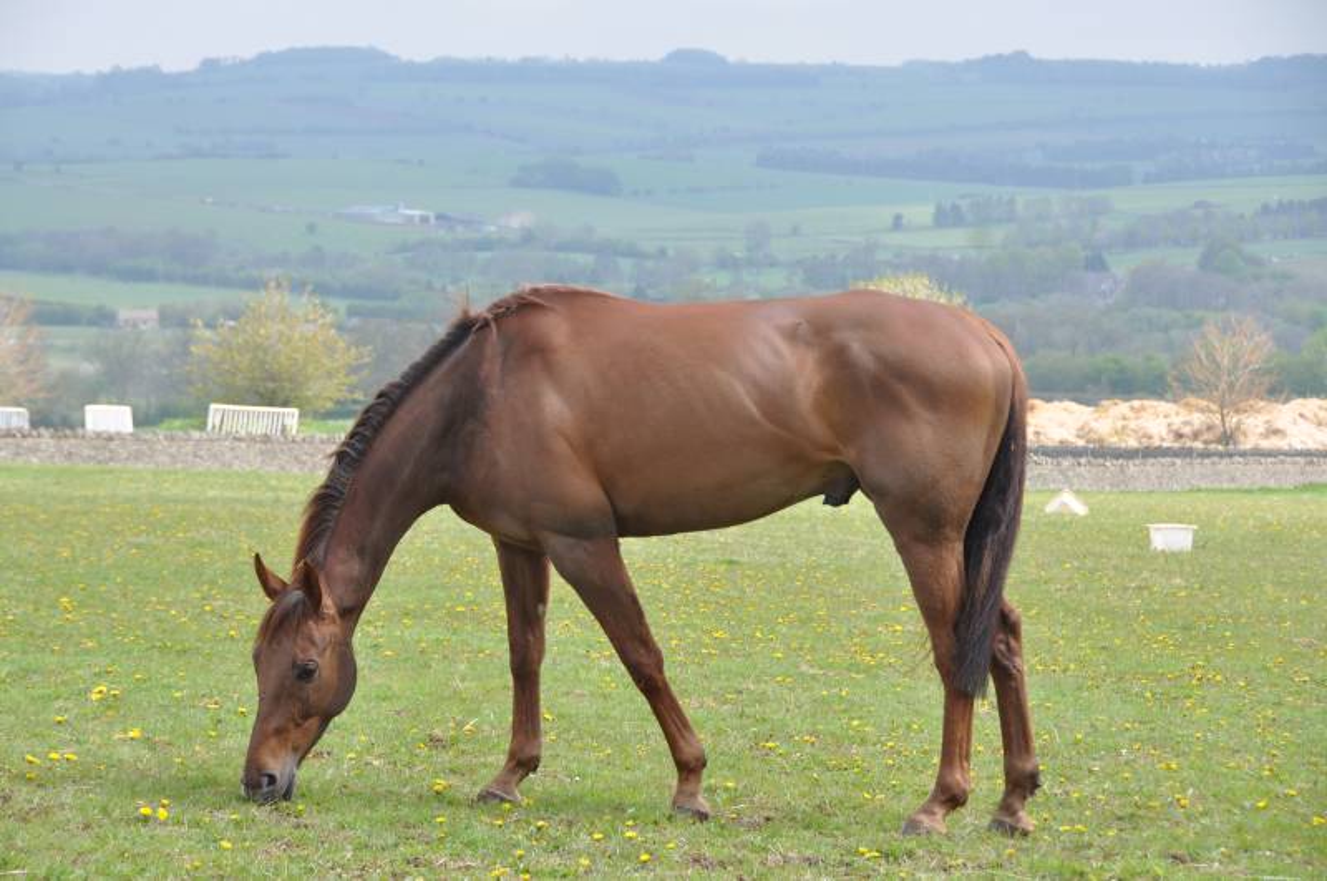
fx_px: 4527
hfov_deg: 16.7
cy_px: 440
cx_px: 664
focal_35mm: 123
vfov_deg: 11.1
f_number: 8
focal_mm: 82
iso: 200
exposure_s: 1/250
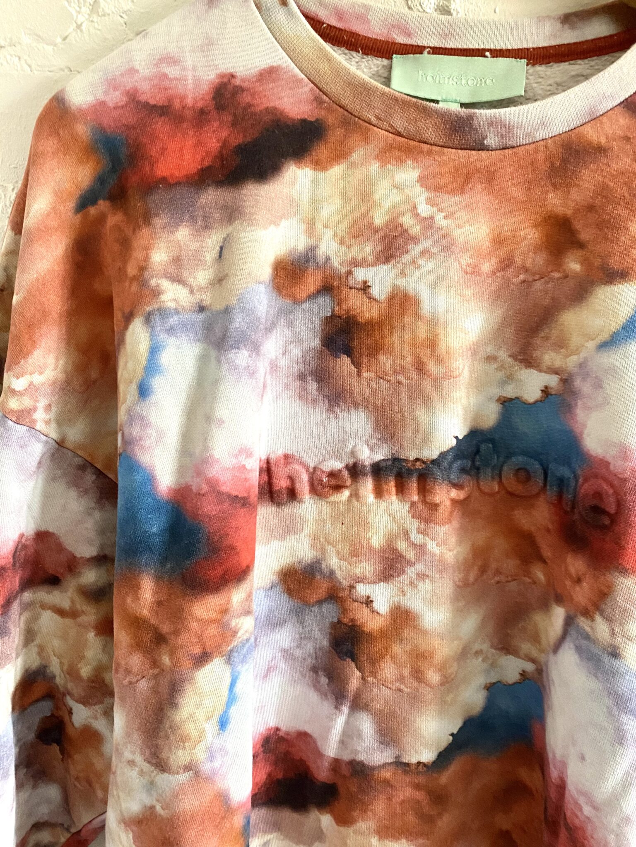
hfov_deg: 53.1
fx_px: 637
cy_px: 424
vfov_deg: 67.3
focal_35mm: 26
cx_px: 318
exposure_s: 1/40
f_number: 1.8
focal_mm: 4.25
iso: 640
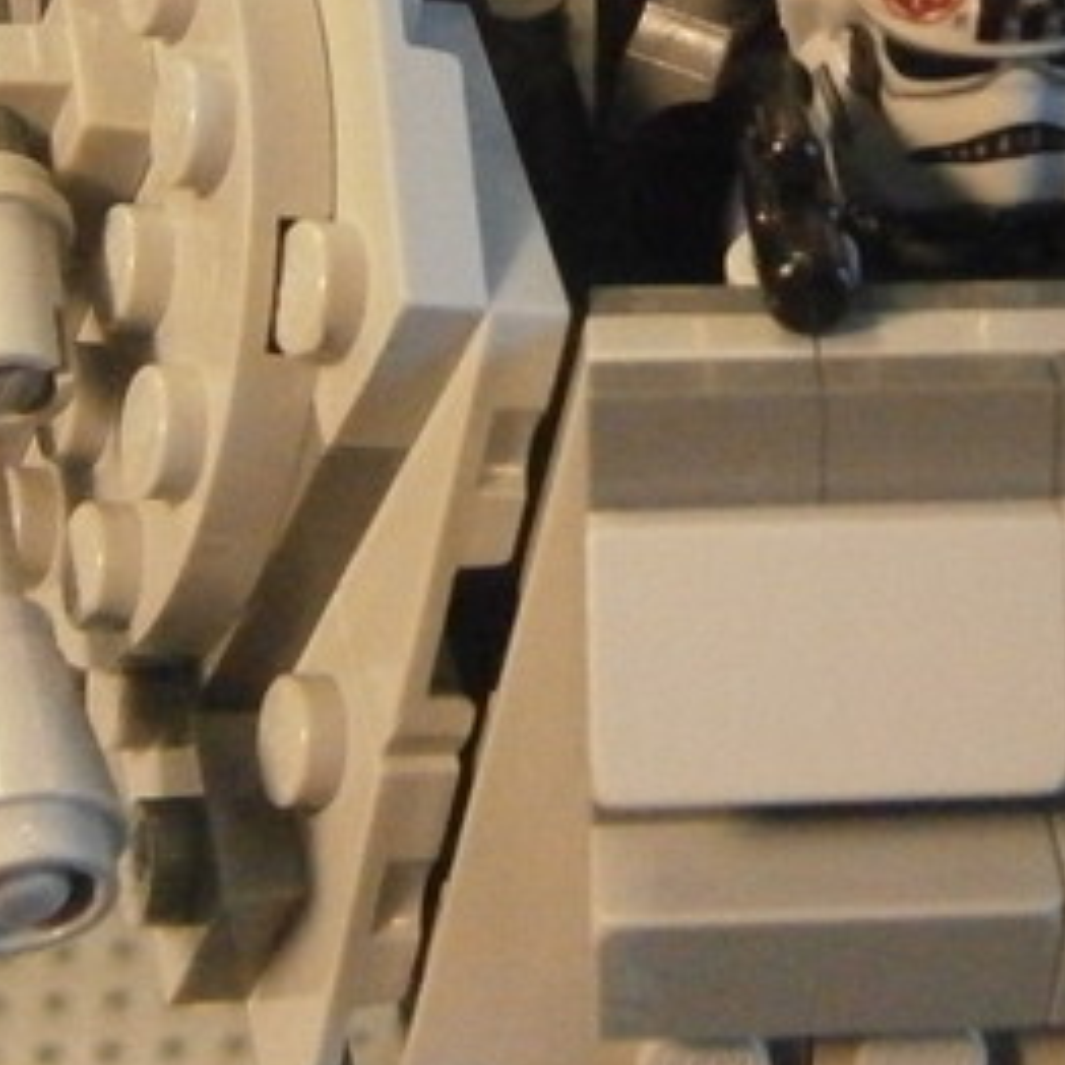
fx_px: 2750
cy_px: 14
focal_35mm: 79
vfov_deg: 21.2
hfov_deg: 21.6
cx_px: 894
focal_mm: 4.7
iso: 800
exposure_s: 1/100
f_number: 2.8
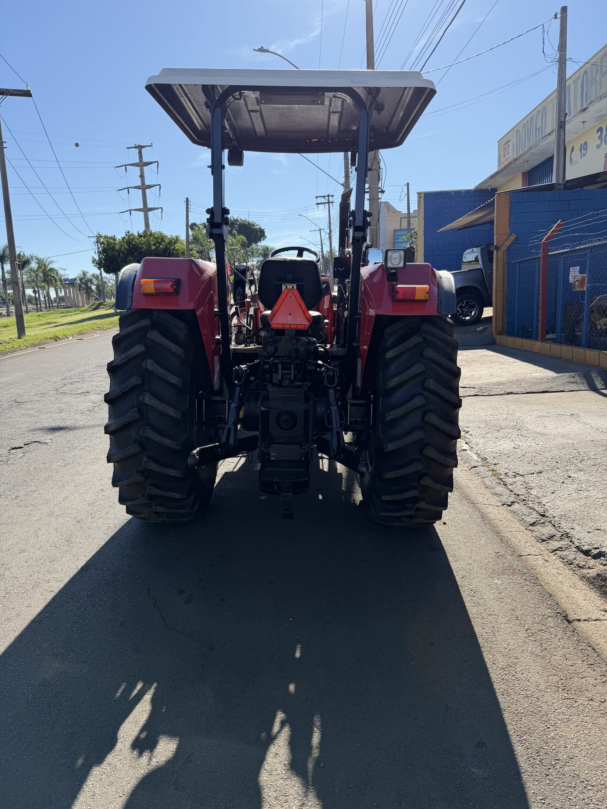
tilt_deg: -10.2
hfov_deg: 56.8
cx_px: 304
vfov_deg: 71.6
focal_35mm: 24
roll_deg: +2.3
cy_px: 404
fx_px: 561
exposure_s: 1/3584
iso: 80
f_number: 1.78
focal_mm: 6.76
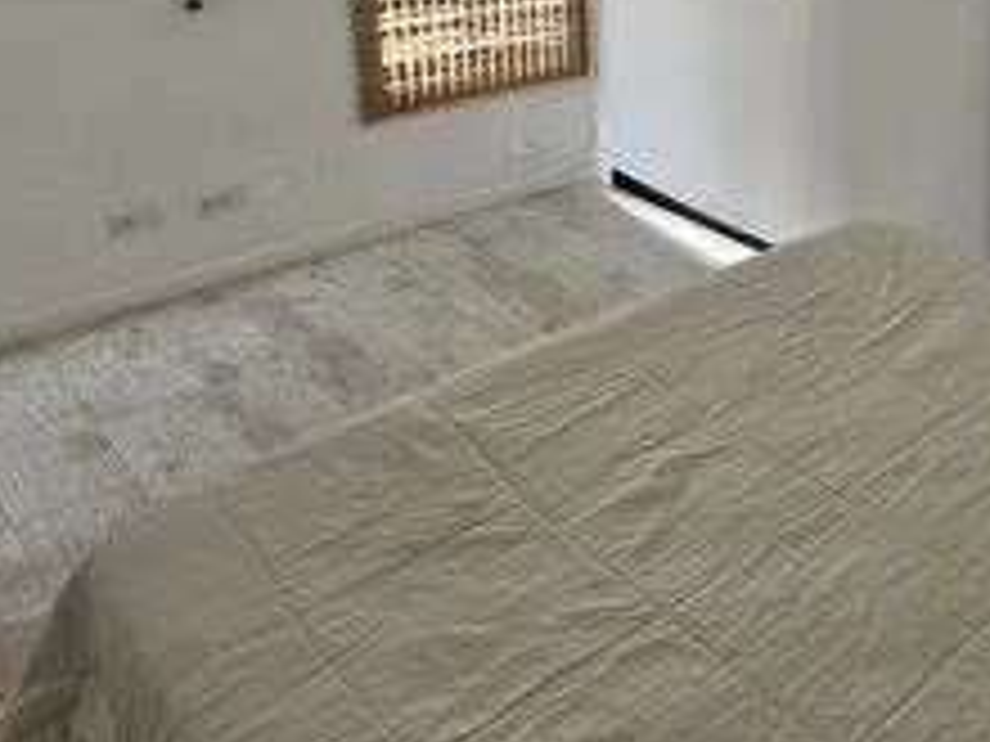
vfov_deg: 47.3
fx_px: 744
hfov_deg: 55.5
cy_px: 63
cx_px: 940
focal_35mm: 26
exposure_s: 1/50
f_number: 2.2
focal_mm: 2.2
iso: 320
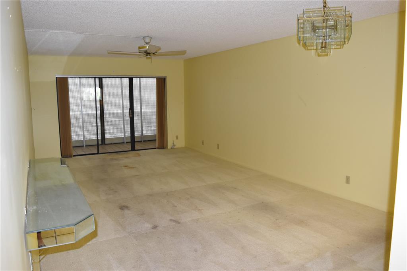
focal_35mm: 27
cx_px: 204
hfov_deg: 67.4
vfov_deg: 47.9
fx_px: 305
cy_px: 136
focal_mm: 18
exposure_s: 1/80
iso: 800
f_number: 4.5
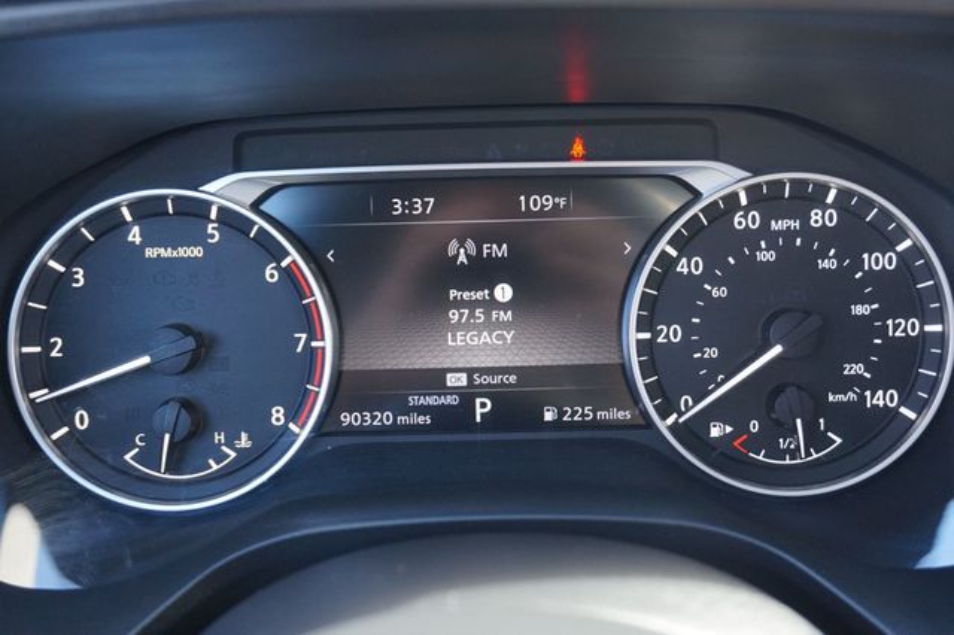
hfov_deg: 49.6
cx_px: 477
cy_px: 318
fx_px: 1033
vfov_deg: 34.2
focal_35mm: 39
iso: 640
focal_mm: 26
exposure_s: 1/60
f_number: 4.5
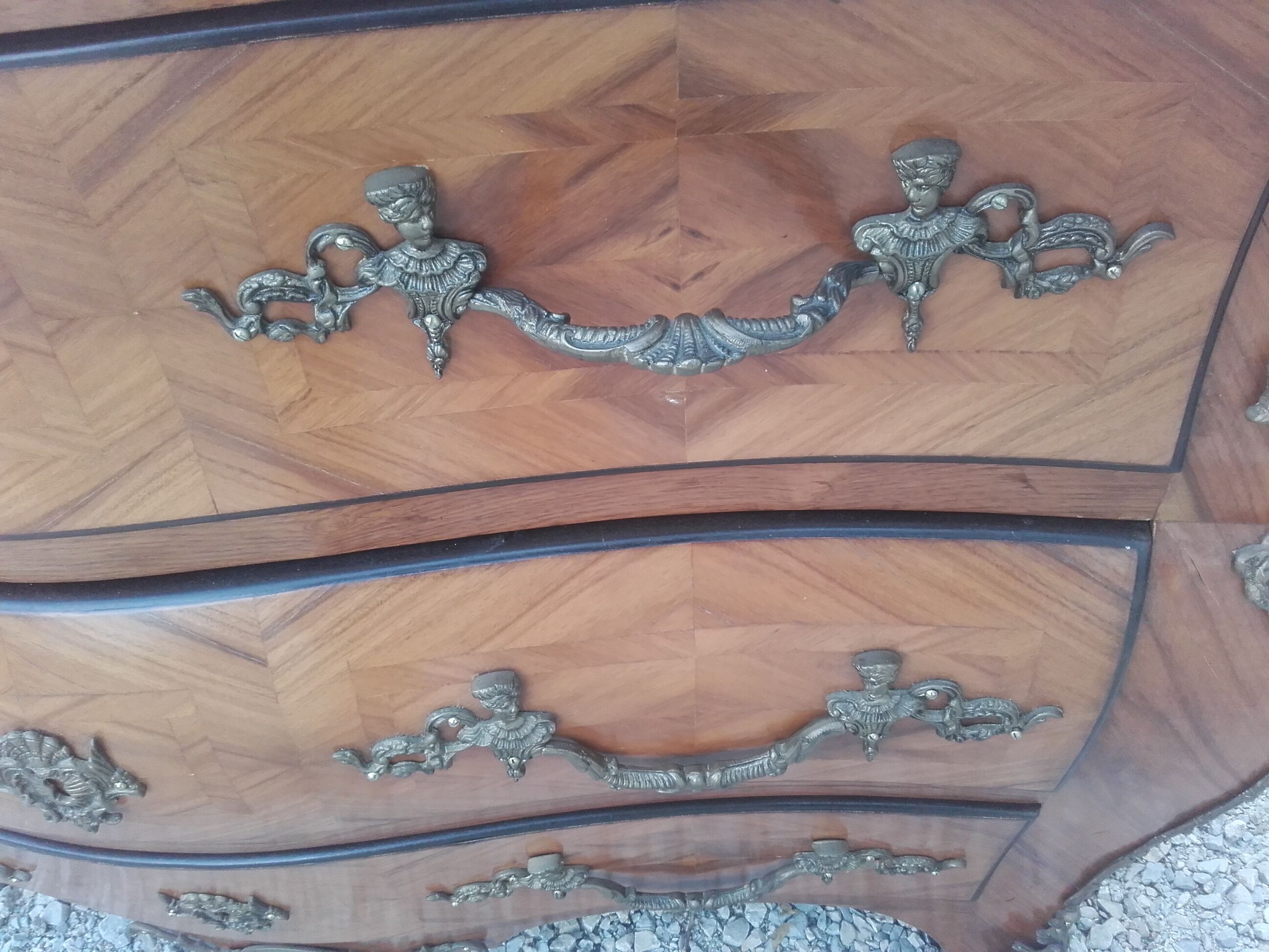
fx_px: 1136
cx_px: 634
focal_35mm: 31
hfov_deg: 58.4
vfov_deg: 45.4
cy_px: 476
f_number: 2.2
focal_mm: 3.3
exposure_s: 1/100
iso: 90
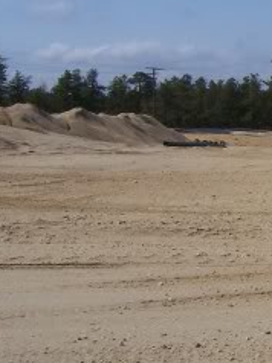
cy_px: 171
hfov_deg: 13.7
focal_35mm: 97
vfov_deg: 20.3
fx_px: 1018
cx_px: 478
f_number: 4.8
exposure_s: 1/1000
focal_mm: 6
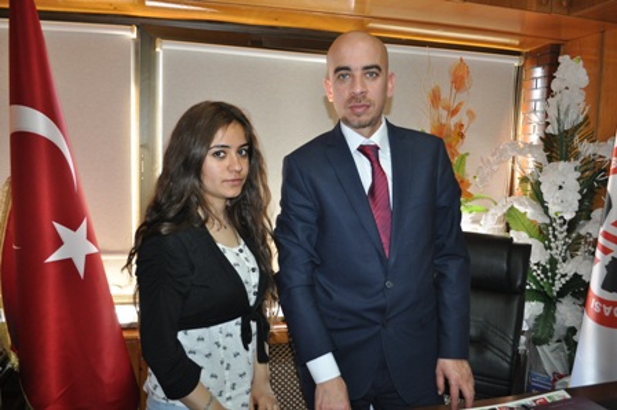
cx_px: 308
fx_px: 514
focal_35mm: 30
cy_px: 205
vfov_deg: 43.5
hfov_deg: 62.0
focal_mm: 20
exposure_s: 1/60
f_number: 3.8
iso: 800
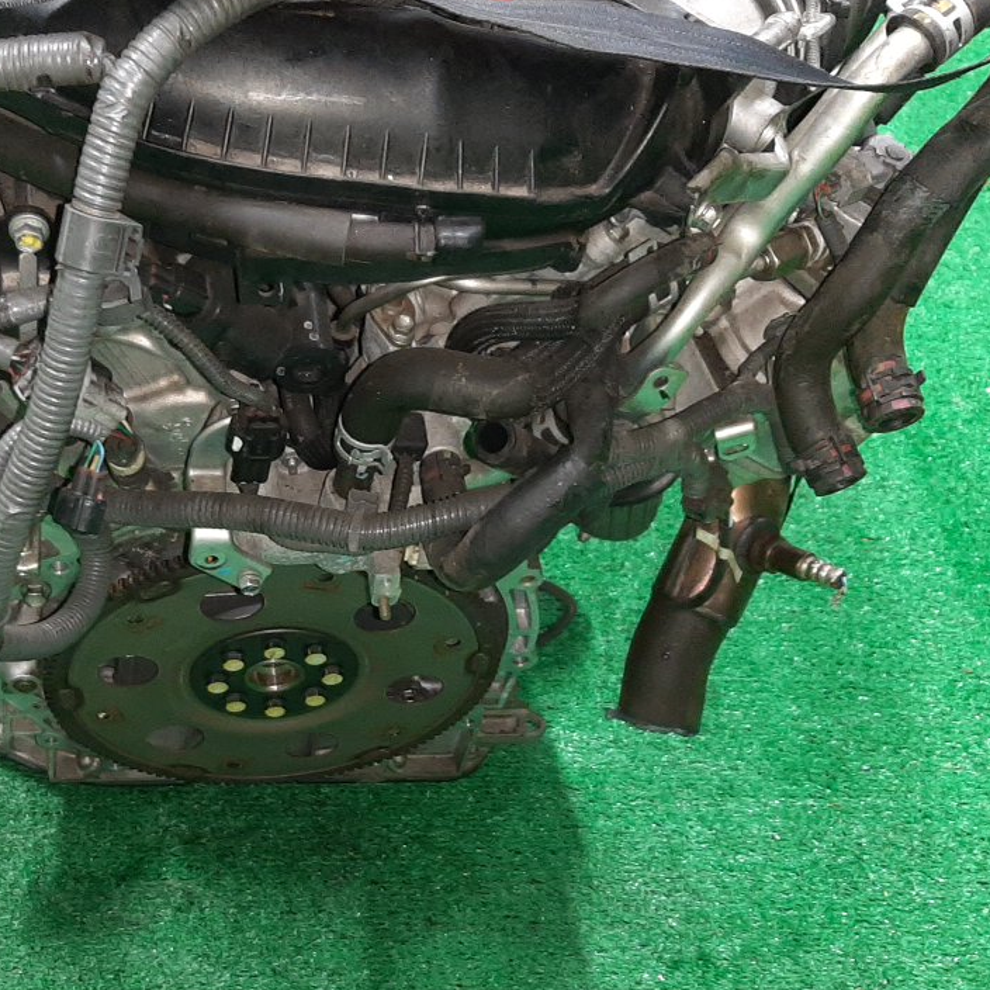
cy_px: 637
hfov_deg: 35.4
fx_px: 1521
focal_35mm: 47
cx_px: 276
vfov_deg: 35.8
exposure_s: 1/25
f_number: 1.7
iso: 170
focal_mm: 3.93
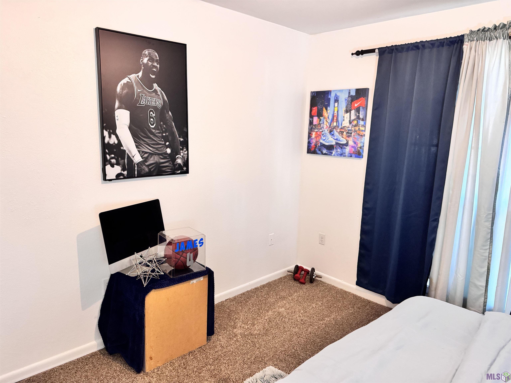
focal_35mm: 24
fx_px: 354
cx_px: 256
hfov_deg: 71.6
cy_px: 192
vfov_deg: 56.8
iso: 500
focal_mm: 6.76
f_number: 1.78
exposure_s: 1/60
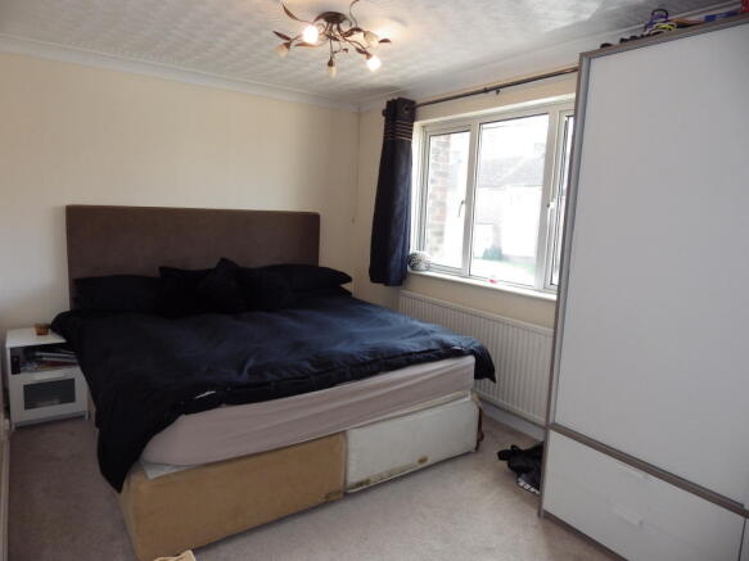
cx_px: 374
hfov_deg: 76.4
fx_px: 476
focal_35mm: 22
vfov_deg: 61.1
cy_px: 280
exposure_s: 1/45
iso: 160
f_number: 3.1
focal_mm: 4
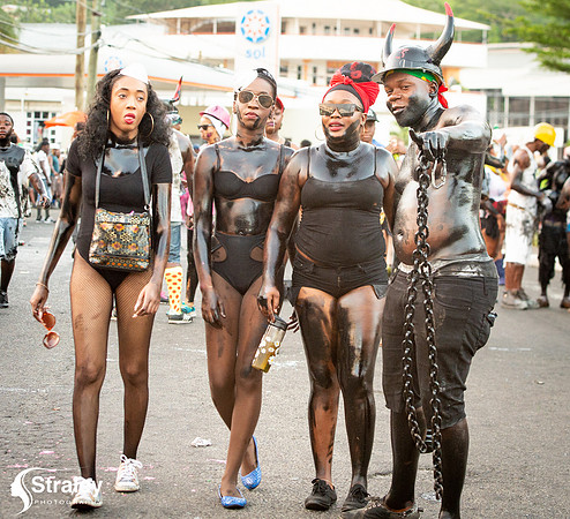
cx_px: 320
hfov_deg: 17.3
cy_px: 199
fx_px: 1871
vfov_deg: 15.8
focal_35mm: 105
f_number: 5
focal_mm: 70
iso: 1800
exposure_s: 1/200
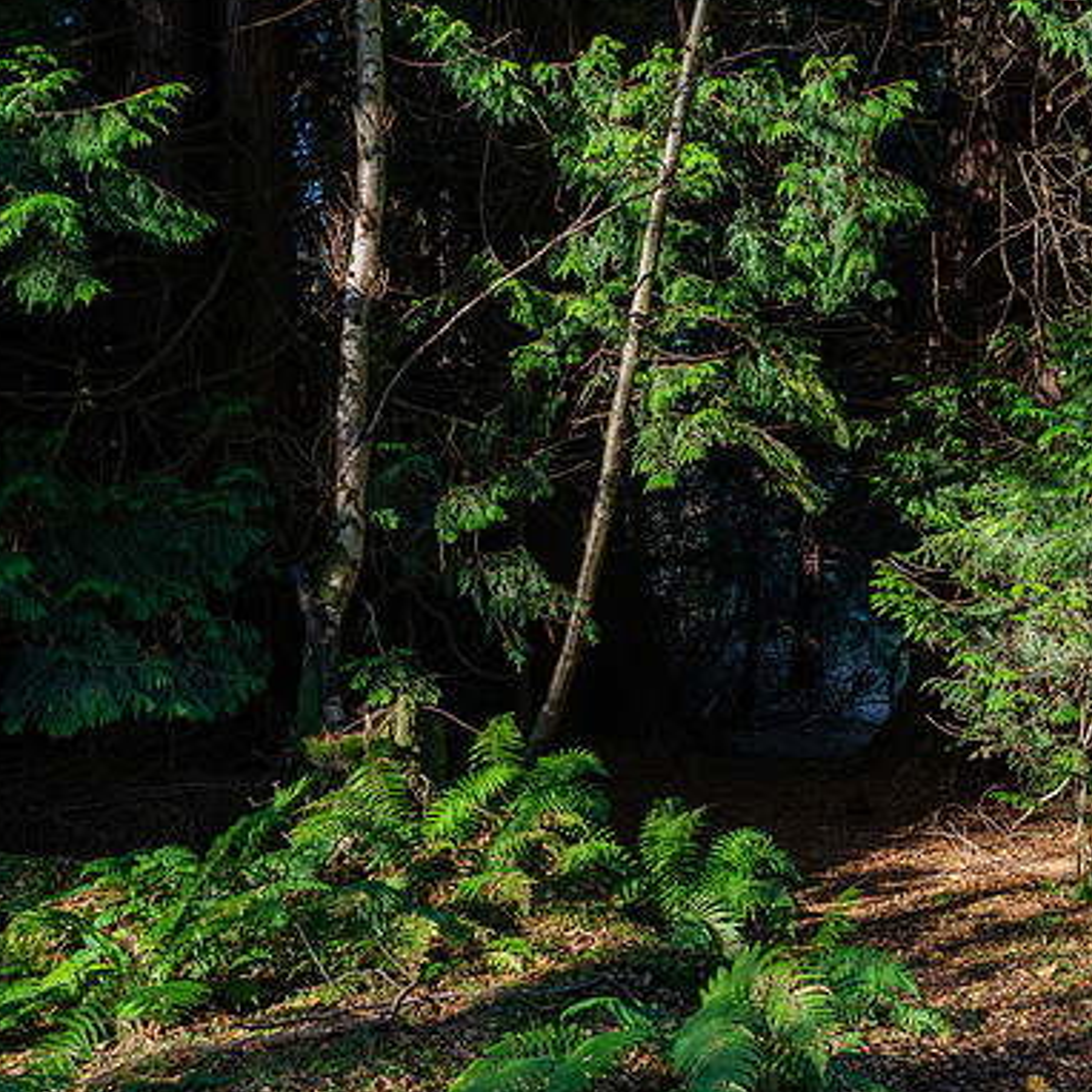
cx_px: 783
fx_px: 1820
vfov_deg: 33.4
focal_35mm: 51
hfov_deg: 32.9
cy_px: 602
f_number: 4
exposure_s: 1/25
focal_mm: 19
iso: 200
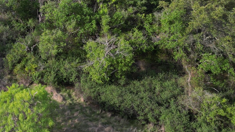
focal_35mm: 65
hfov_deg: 30.2
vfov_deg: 17.7
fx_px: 405
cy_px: -21
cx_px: 2
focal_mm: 6.72
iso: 140
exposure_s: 1/2000
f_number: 1.7
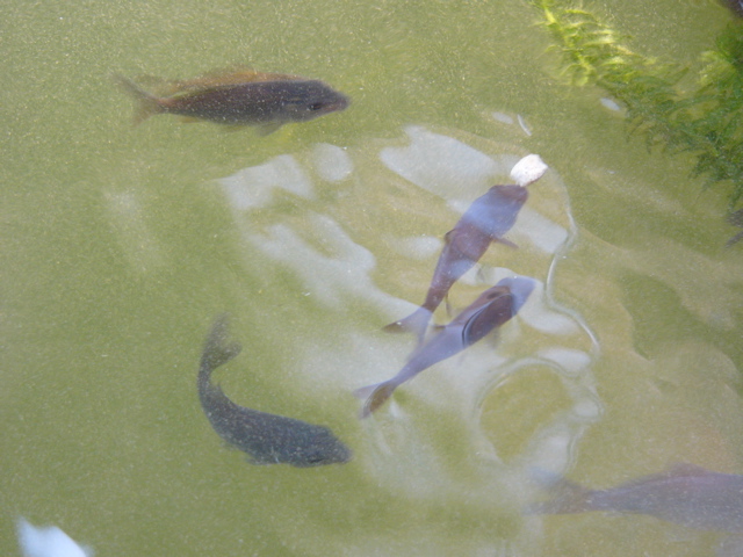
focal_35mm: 85
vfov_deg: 17.4
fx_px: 1824
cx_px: 372
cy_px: 278
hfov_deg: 23.0
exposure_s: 1/60
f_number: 2.8
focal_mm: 14.1
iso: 150
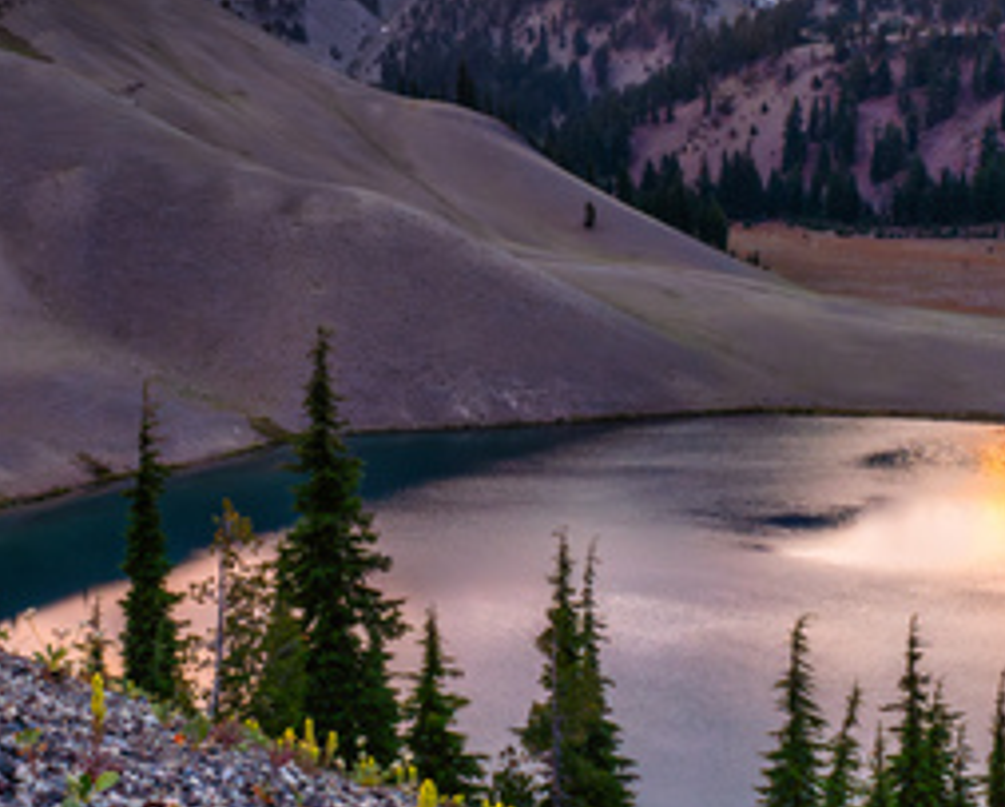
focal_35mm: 56
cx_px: 330
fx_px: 1668
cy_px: 153
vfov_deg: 26.6
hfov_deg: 33.2
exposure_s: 1/4
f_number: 18
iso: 400
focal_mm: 18
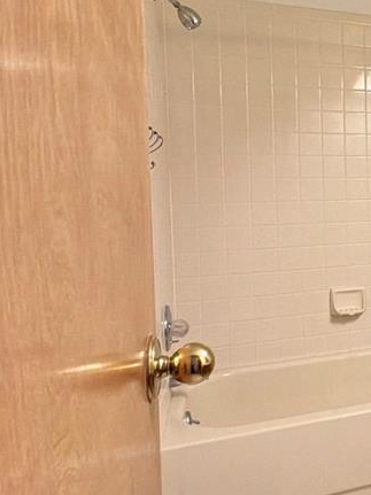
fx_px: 558
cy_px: 210
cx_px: 478
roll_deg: +0.4
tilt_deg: -2.1
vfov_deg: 47.7
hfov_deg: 29.7
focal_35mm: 39
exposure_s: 1/60
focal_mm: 2.22
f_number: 2.2
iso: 250
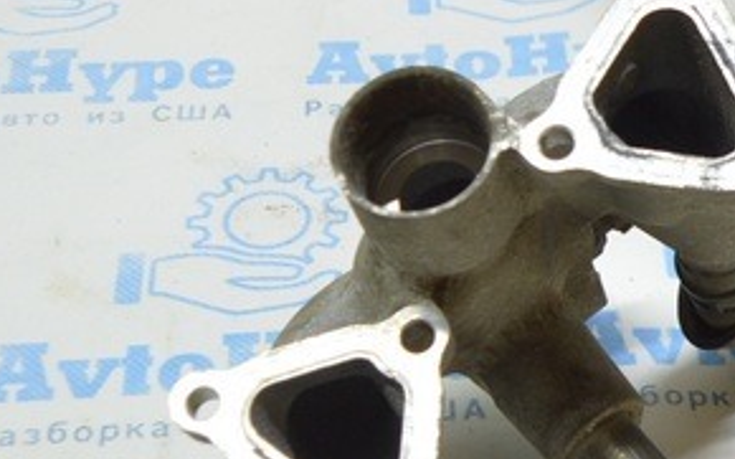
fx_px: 2163
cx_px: 738
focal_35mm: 108
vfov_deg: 12.1
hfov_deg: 18.8
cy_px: 186
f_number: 3.5
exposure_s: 1/60
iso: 400
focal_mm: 20
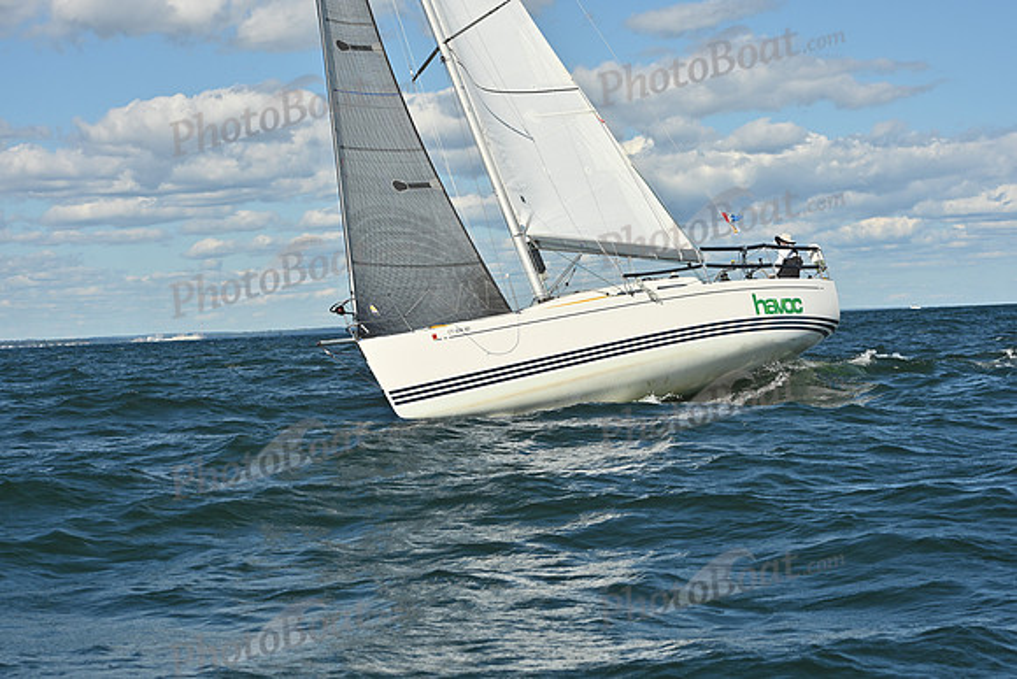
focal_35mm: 82
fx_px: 2317
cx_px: 508
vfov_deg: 16.7
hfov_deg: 24.8
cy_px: 340
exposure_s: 1/1600
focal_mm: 82
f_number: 9
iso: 320
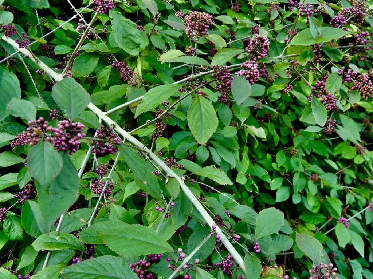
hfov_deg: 60.0
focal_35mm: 30
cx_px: 186
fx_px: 323
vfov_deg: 46.8
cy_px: 140
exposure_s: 1/51.1
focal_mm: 5.4
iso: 160
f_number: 3.5
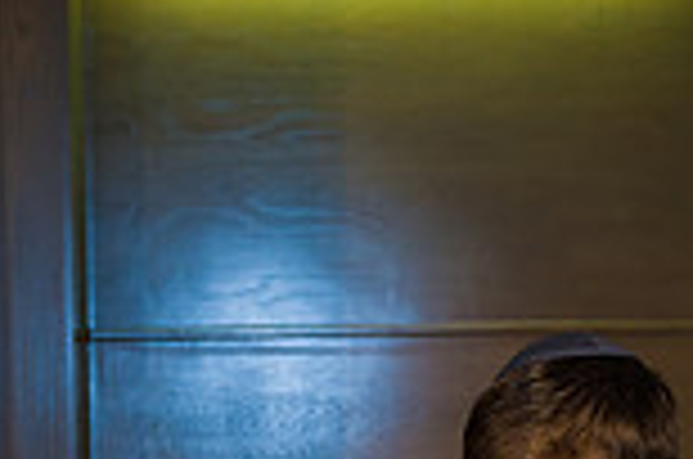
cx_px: 176
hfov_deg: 19.9
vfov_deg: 12.1
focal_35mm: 102
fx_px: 1959
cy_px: 860
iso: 800
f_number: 5
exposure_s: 1/200
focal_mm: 27
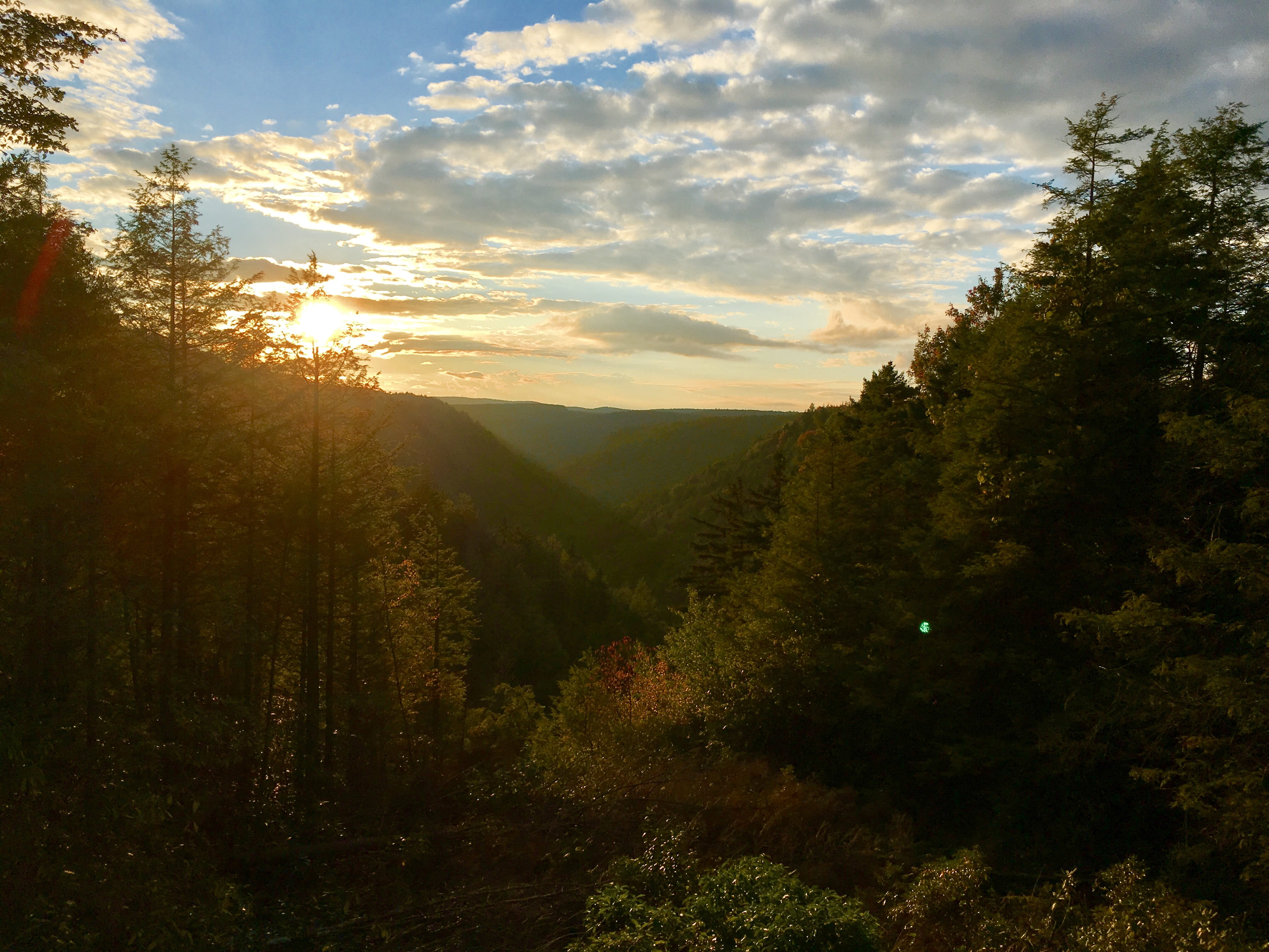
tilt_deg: -2.5
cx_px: 634
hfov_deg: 61.7
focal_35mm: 29
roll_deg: -2.4
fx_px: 1063
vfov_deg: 48.2
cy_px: 476
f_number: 2.2
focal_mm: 4.15
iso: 25
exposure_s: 1/1748
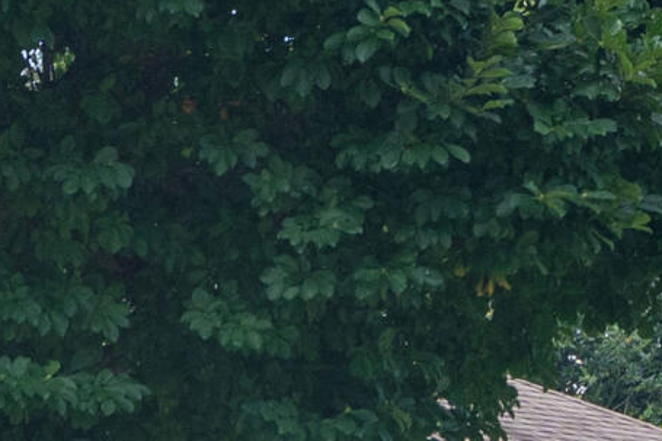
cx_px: -710
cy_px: 581
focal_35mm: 231
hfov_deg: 8.4
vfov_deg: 5.9
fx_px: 4246
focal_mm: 35
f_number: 7.1
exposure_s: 1/200
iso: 400
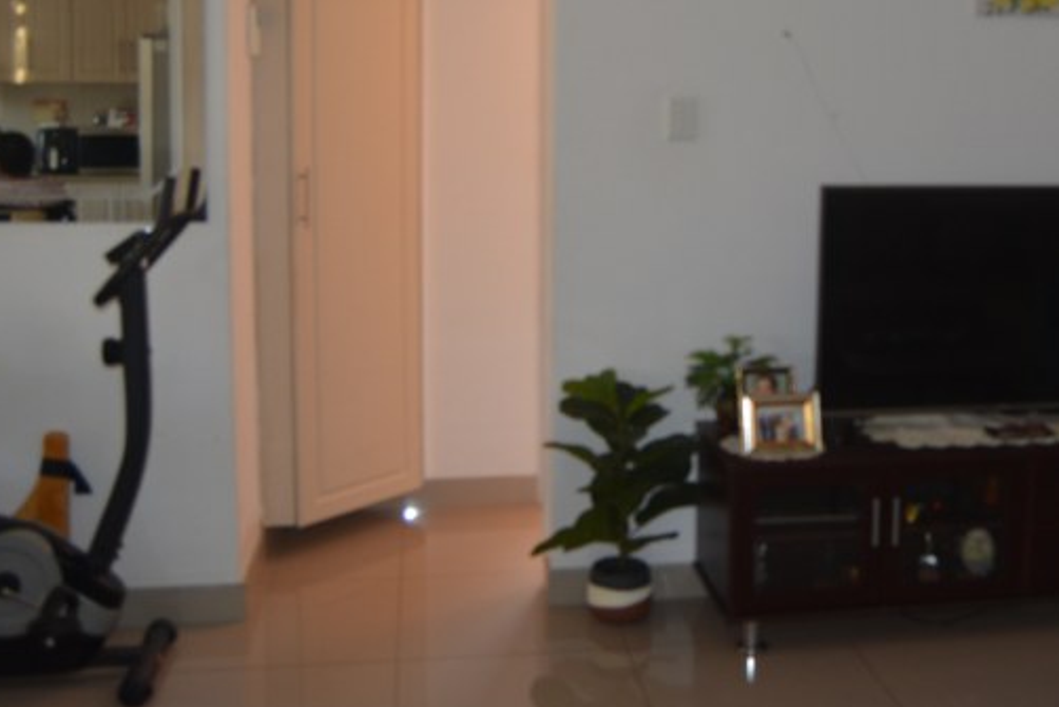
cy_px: 205
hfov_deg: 44.7
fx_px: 1265
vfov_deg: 30.8
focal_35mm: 43
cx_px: 717
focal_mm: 18
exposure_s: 1/80
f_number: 3.5
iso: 400
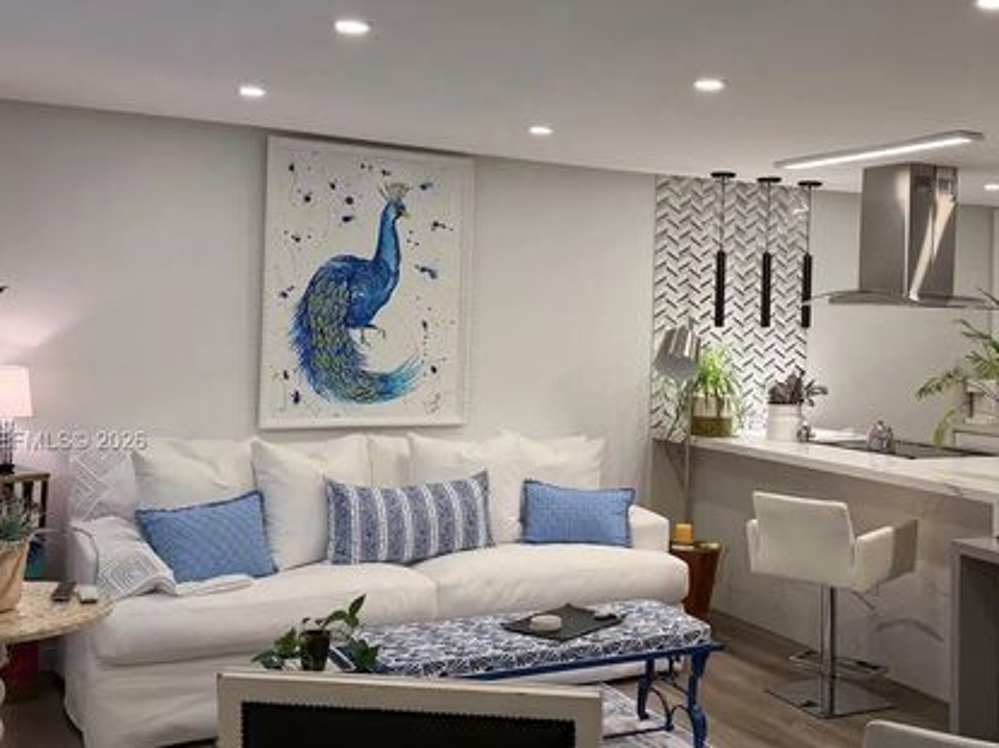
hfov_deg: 49.7
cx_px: 616
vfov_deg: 38.5
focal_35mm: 37
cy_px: 443
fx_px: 1067
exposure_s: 1/123
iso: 100
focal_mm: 6.76
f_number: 1.78
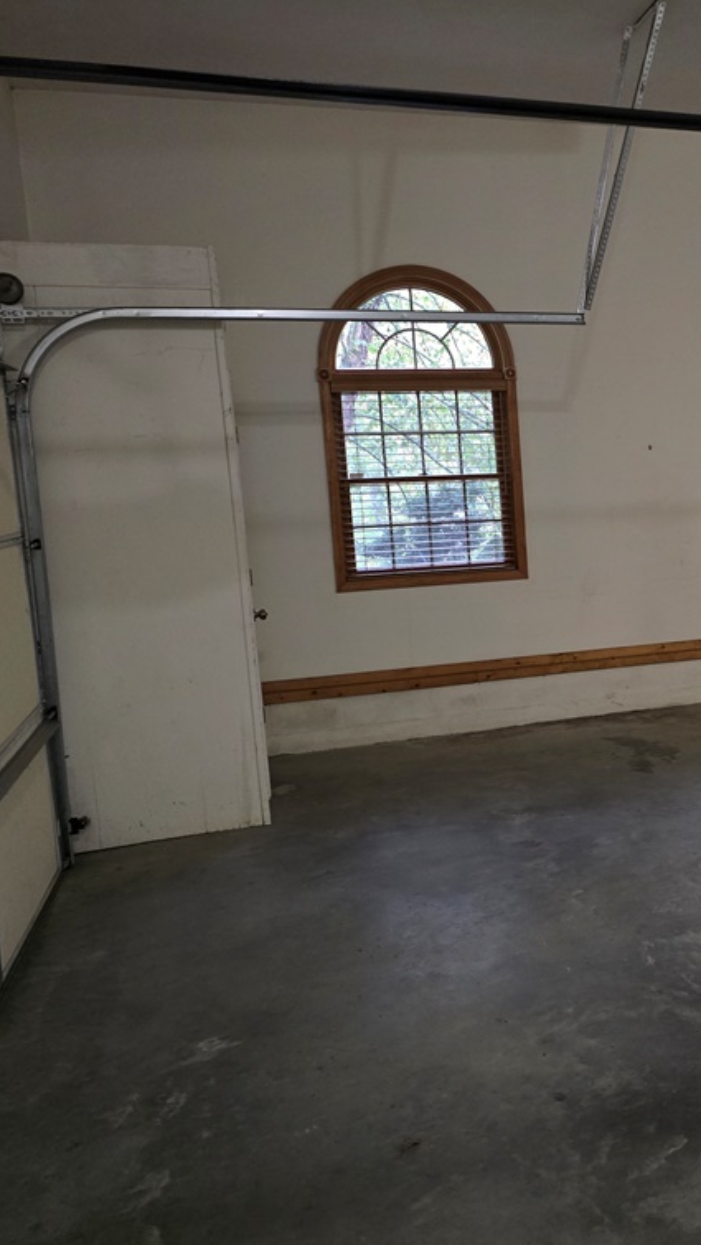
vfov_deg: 58.0
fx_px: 1123
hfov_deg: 32.9
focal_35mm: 34
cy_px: 628
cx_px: 630
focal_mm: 6.3
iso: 1250
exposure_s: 1/40
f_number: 1.7
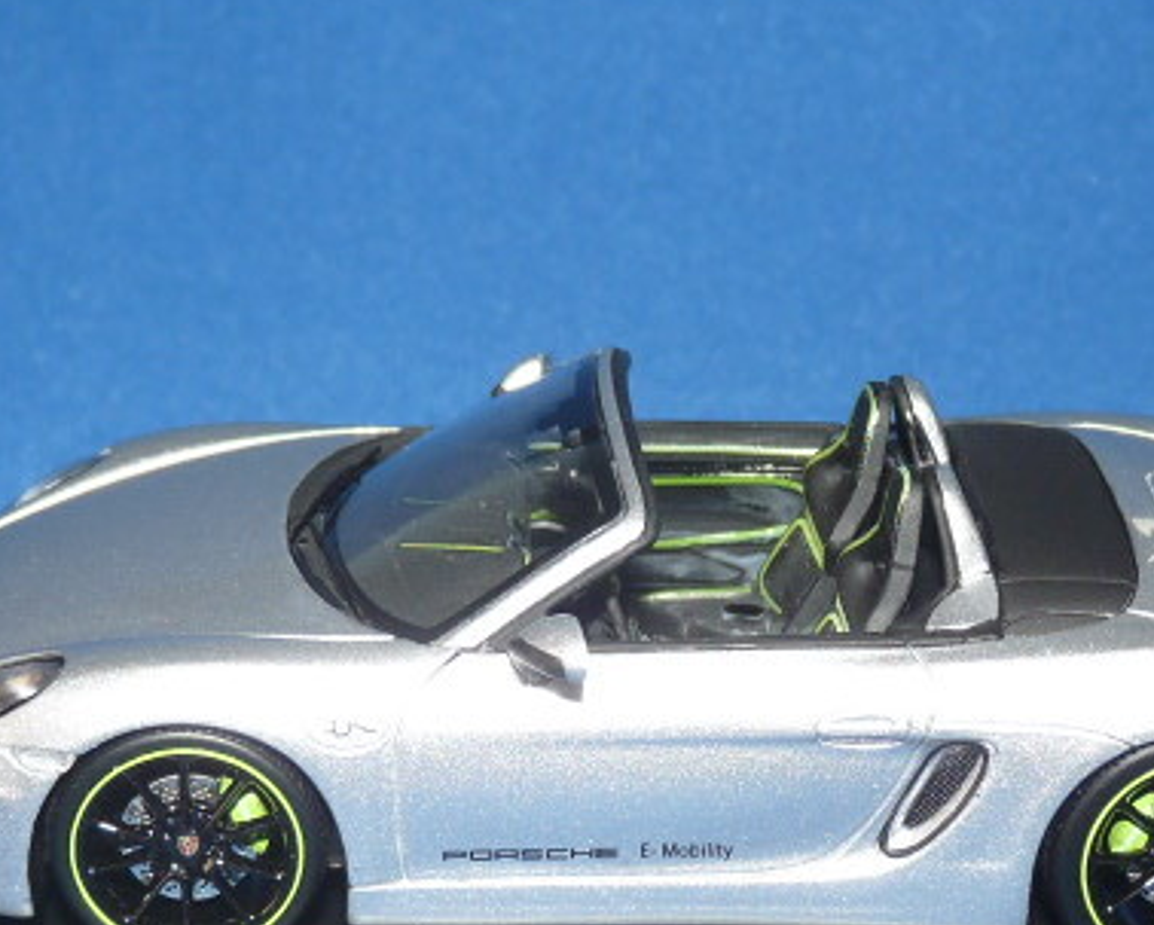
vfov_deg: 14.8
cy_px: 519
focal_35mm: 104
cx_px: 629
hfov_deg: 18.4
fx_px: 3555
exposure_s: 1/30
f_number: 3
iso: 100
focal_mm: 6.4
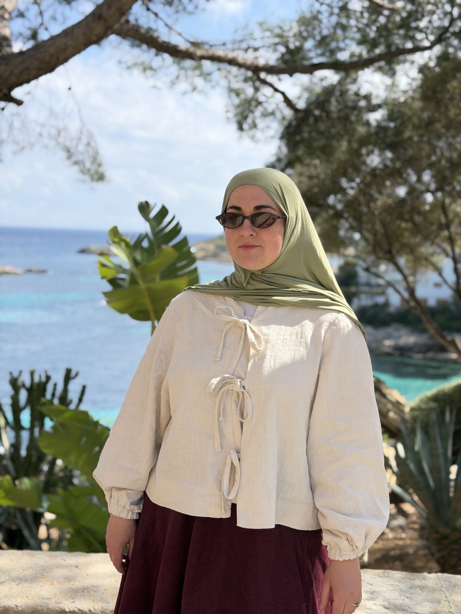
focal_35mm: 48
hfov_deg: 30.3
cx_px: 230
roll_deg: -2.1
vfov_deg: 39.7
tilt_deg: -5.0
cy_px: 307
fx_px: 852
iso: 80
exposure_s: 1/3534
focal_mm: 6.76
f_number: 1.78
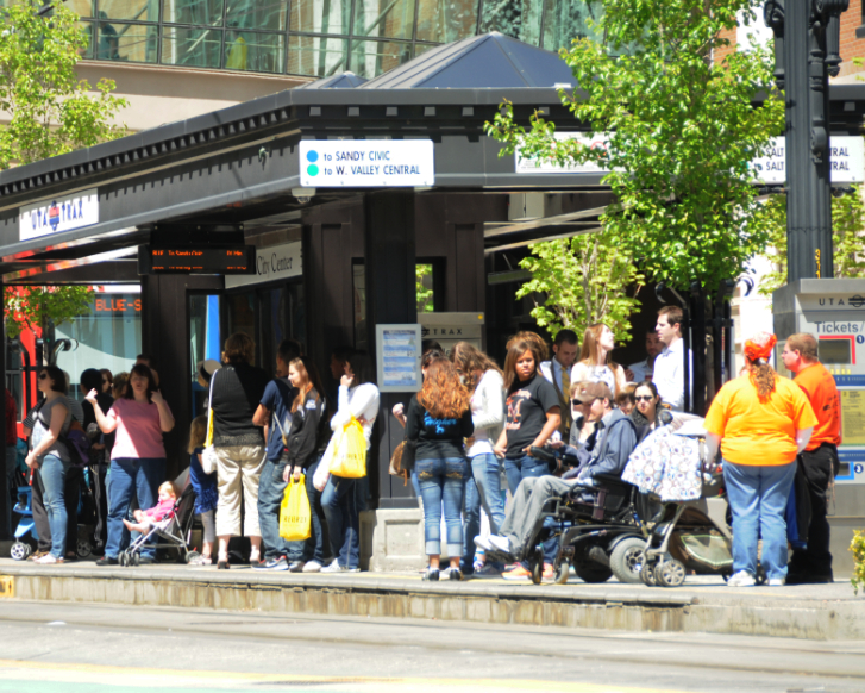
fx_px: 7426
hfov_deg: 6.7
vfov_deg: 5.3
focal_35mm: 290
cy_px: 337
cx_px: 292
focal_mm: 150
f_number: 5.6
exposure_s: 1/250
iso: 320
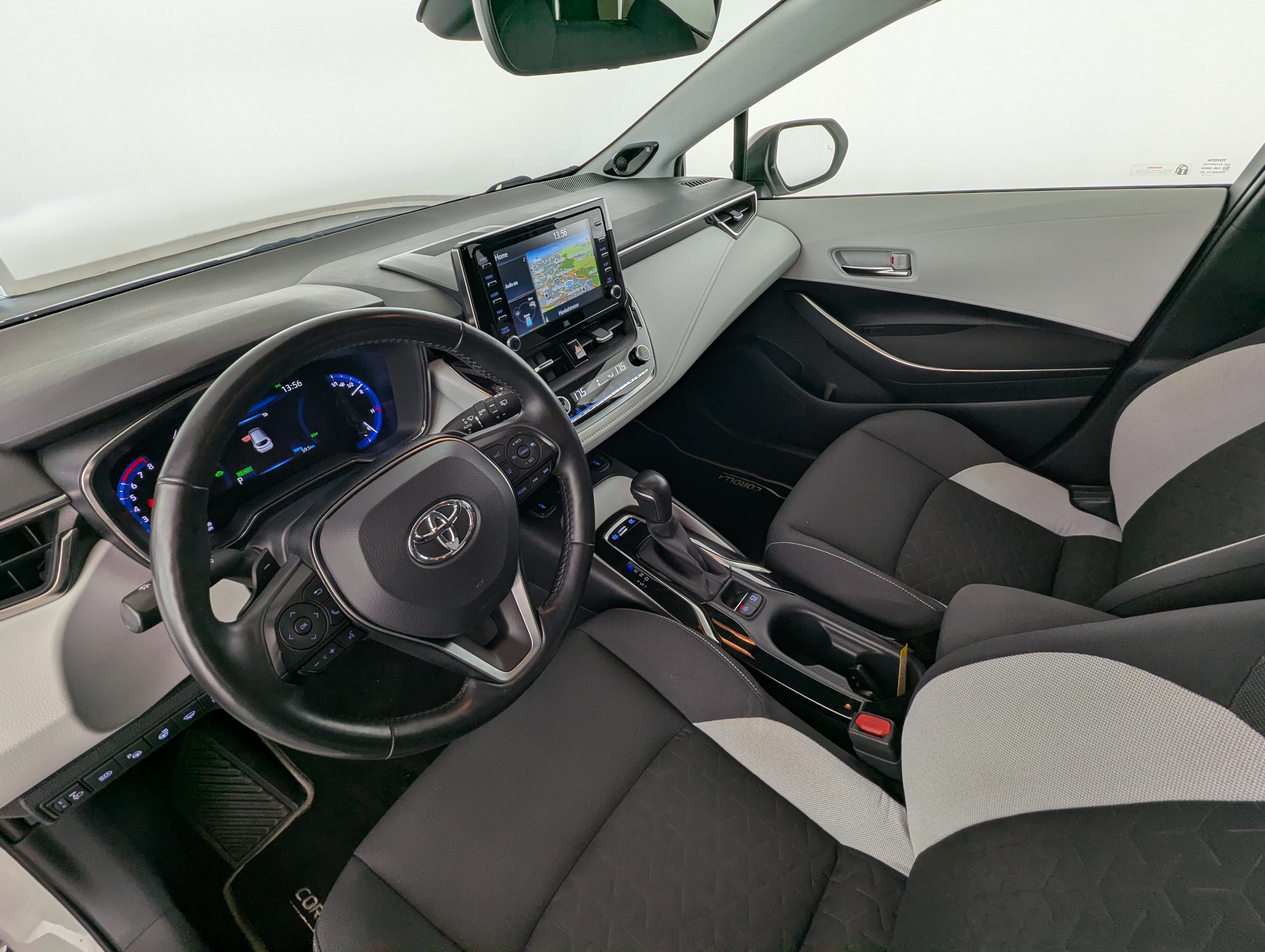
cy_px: 476
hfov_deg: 94.4
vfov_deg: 78.2
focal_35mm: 16
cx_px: 632
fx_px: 586
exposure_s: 1/67.9
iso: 42
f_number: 2.2
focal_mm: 2.35
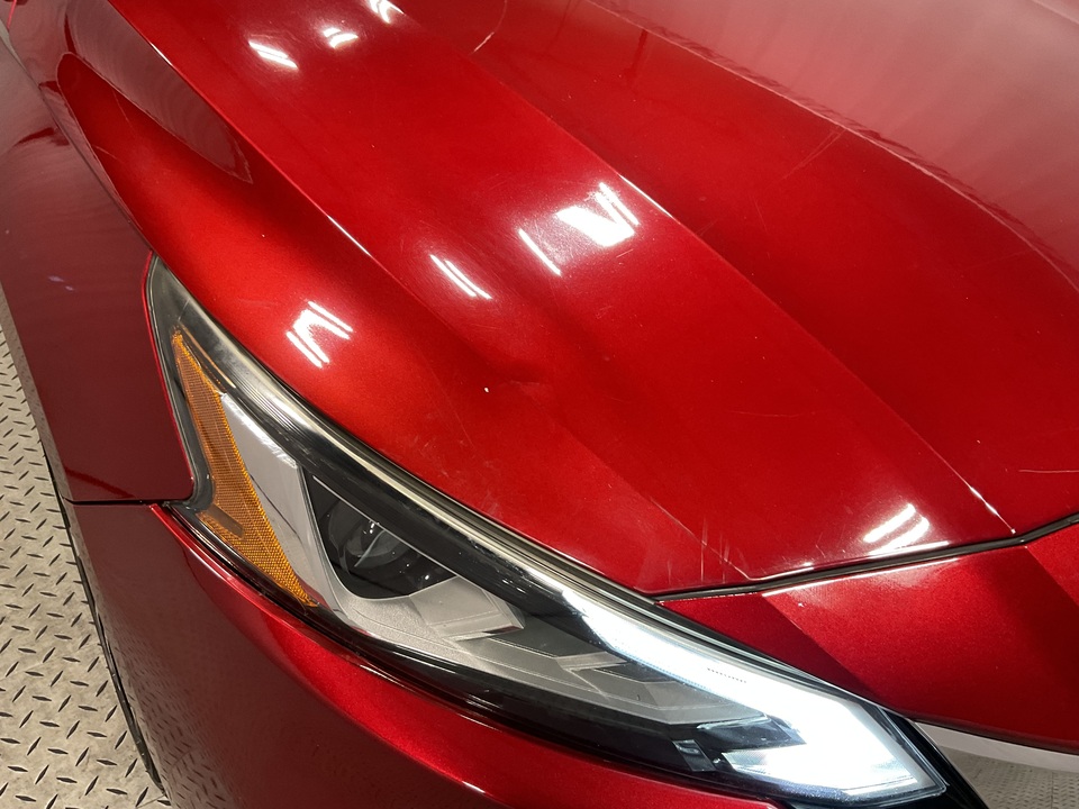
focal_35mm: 29
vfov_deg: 48.2
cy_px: 404
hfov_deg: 61.7
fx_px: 904
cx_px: 540
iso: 100
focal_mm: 3
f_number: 1.8
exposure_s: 1/60
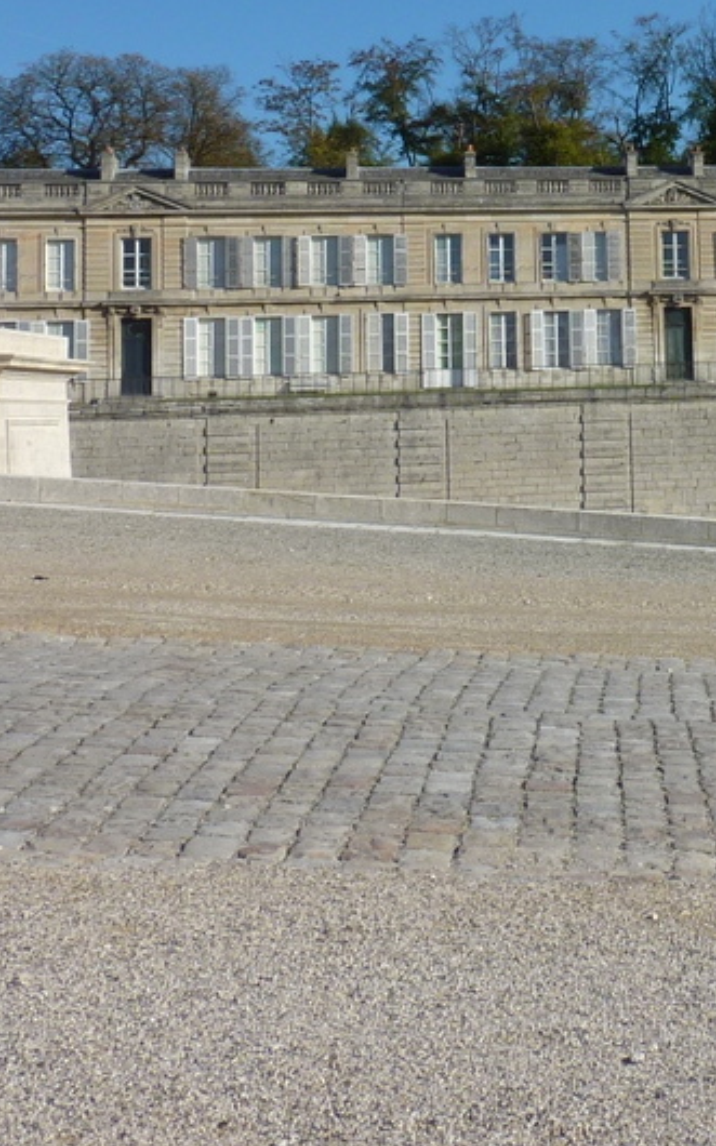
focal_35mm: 60
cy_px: 210
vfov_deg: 32.9
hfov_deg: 20.7
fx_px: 1874
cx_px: 770
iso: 80
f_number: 5.6
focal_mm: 4.1
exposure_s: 1/400
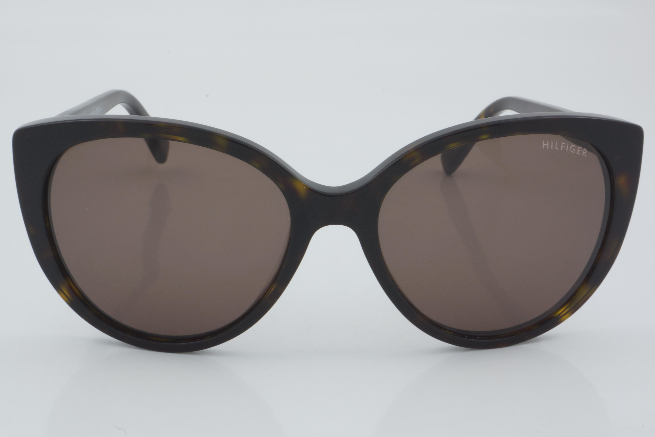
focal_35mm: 75
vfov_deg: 18.2
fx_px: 1364
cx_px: 328
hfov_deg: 27.0
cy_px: 218
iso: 100
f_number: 32
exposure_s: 1/3
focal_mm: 50
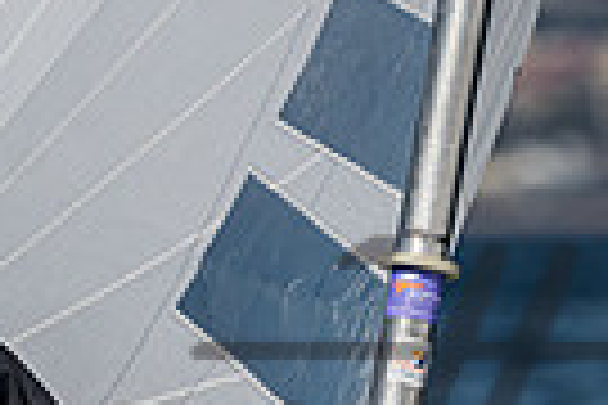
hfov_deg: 1.7
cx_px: -68
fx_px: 20350
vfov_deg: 1.1
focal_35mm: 1205
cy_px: 457
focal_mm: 280
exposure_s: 1/8000
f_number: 5.3
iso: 400
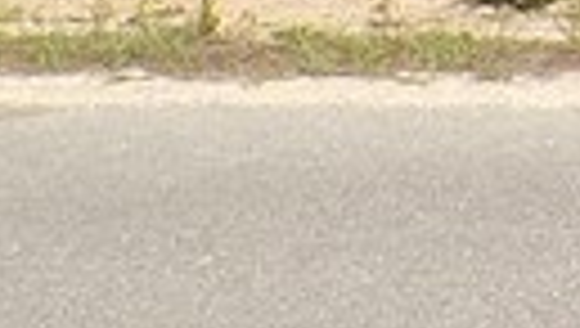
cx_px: 1704
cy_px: -503
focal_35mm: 207
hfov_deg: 8.7
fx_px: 3188
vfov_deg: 5.6
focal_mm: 4.3
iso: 100
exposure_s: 1/800
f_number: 4.4
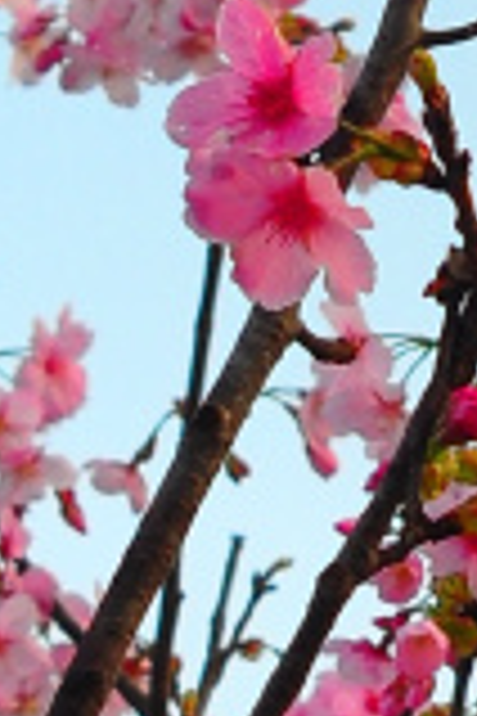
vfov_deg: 7.6
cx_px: -344
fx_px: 5386
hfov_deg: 5.0
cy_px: 653
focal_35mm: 271
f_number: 5.6
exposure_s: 1/125
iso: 200
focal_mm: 24
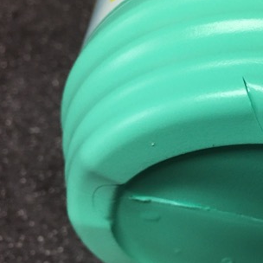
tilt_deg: -46.6
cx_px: 215
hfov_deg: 30.8
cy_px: 128
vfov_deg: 31.6
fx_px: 464
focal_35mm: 54
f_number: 2.2
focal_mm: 4.15
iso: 64
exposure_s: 1/15
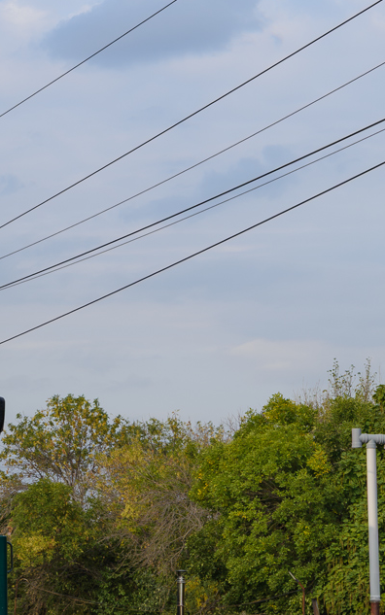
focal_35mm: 157
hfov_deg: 8.1
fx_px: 2634
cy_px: 409
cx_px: -261
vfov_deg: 13.3
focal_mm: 65
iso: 320
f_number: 7.1
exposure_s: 1/500
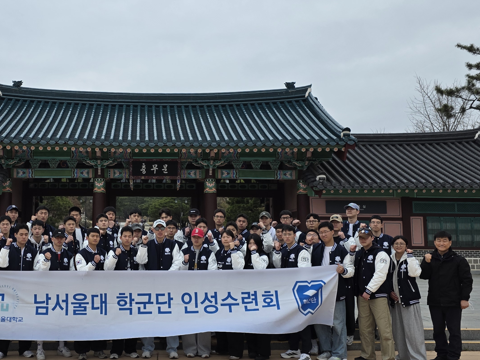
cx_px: 152
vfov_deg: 33.6
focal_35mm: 43
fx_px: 596
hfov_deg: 43.1
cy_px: 165
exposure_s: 1/7944
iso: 80
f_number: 1.7
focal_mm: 6.3
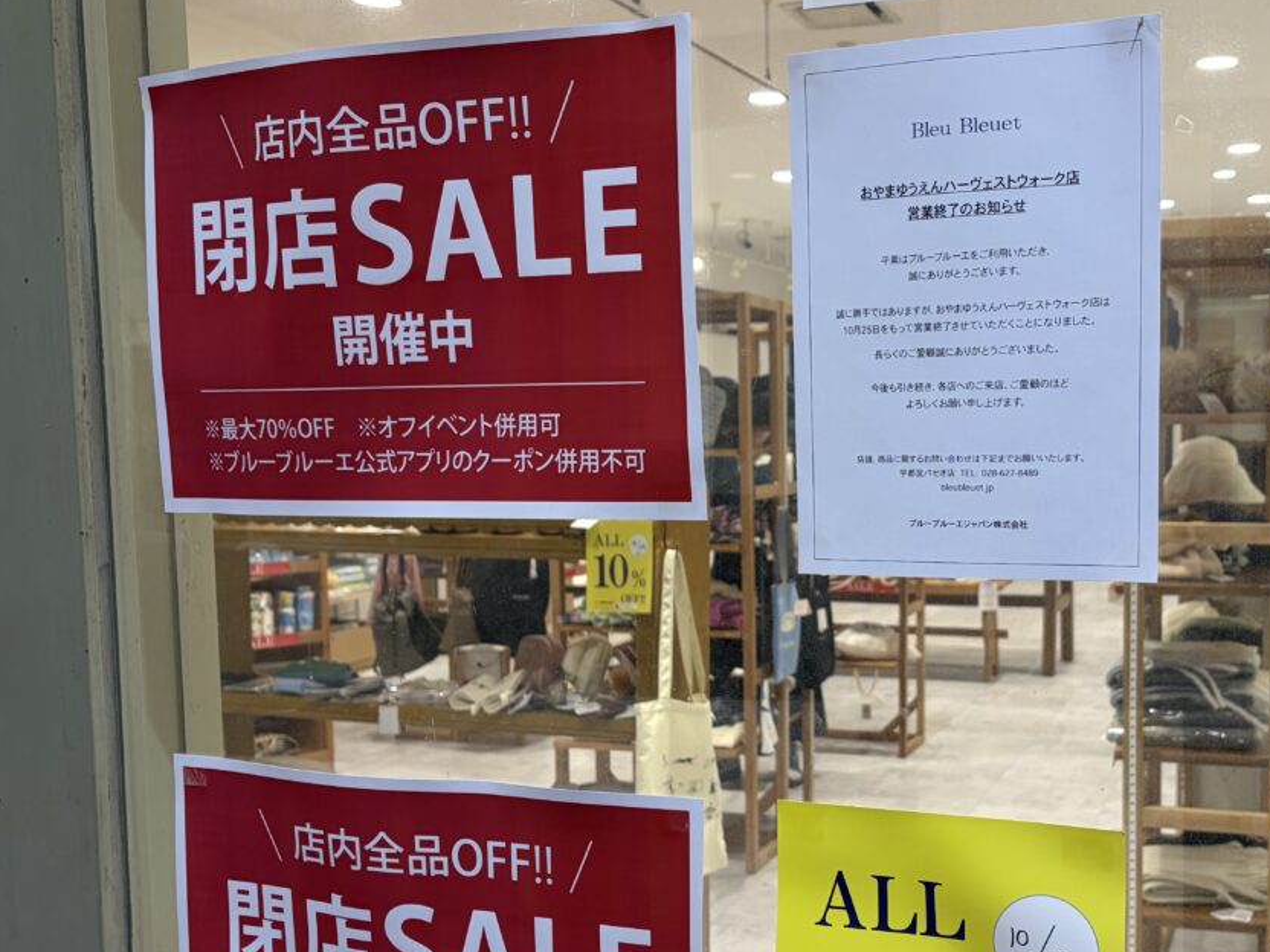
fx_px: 1468
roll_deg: +1.4
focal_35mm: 40
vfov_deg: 35.9
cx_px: 852
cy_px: 552
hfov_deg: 46.0
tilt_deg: -5.2
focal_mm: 5.96
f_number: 1.6
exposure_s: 1/100
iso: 80
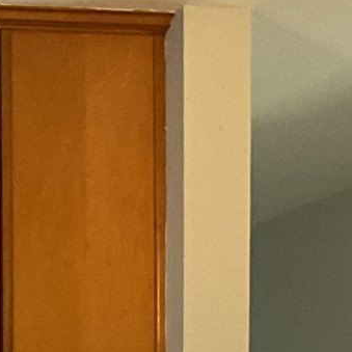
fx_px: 1783
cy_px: 779
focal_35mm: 155
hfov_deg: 9.4
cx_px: -628
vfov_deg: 10.1
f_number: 1.8
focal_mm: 3
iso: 125
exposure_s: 1/60
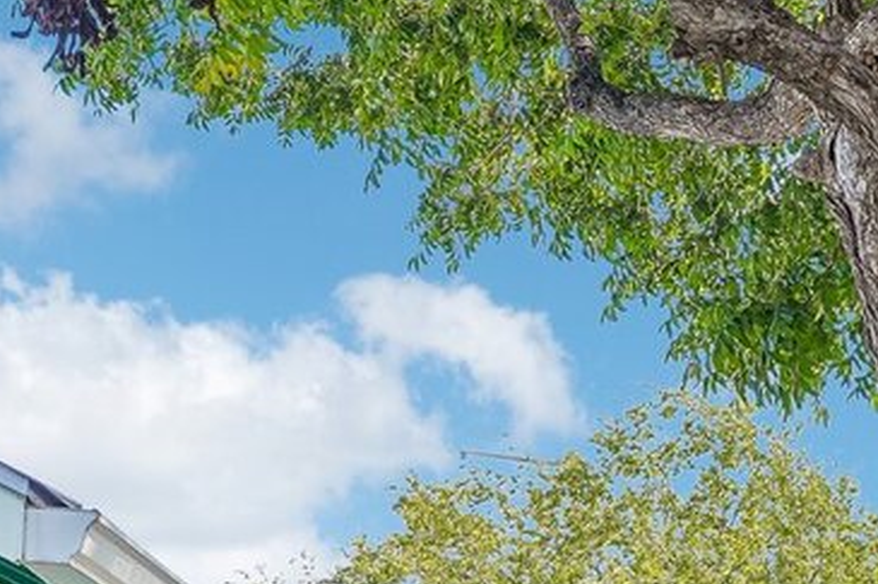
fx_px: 3516
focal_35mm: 144
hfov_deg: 13.8
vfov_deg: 8.9
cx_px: 1042
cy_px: 1235
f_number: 8
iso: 125
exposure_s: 1/40
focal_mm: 32.5
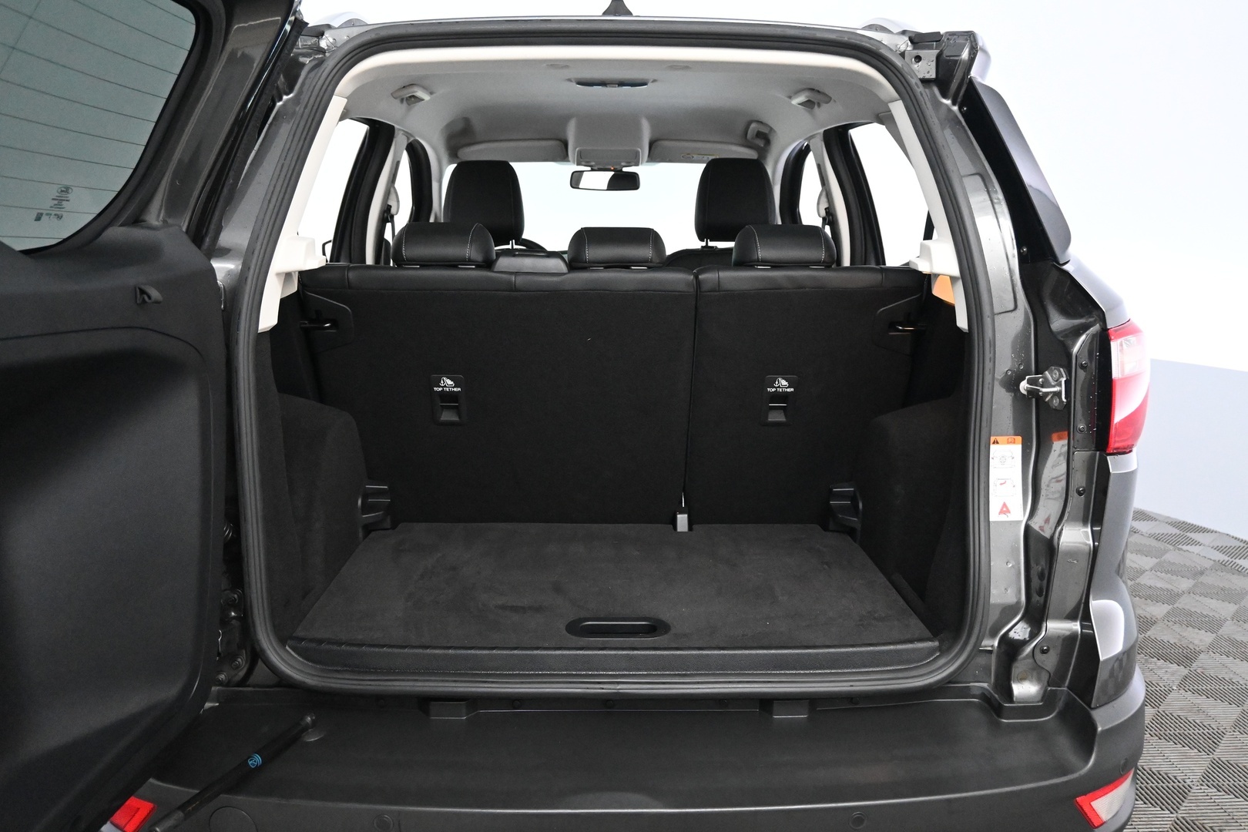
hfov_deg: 63.2
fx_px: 1014
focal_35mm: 29
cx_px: 624
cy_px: 416
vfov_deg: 44.6
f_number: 4.5
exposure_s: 1/80
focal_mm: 19.5
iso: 6400
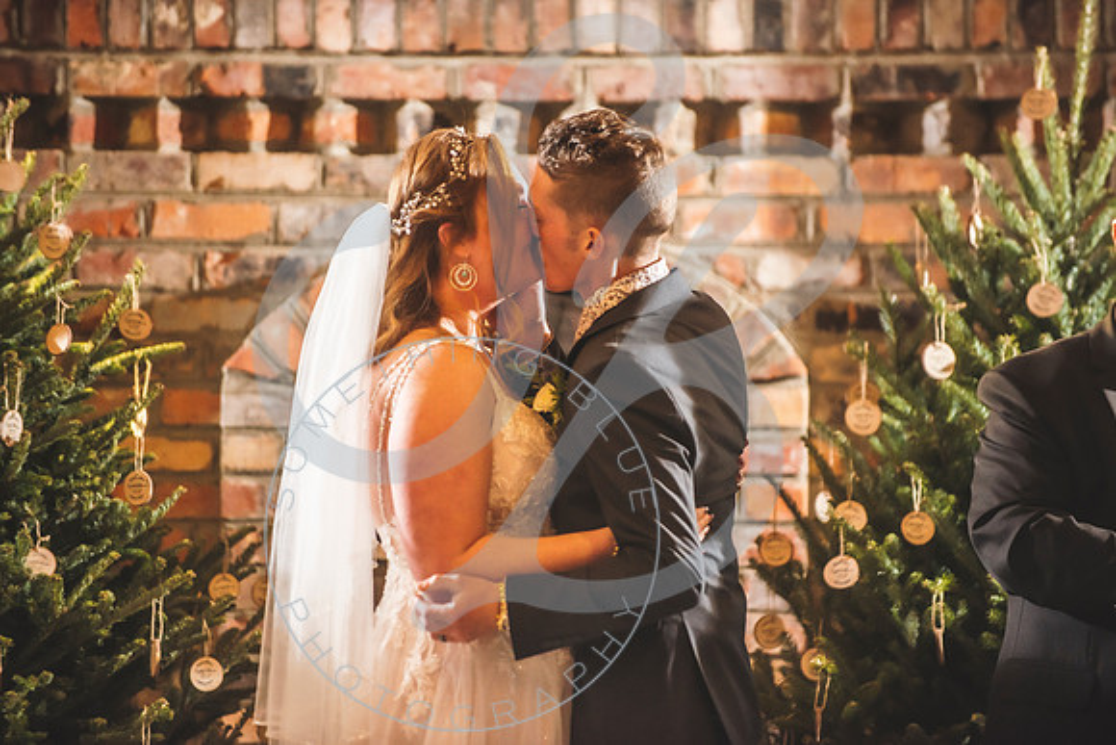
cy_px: 372
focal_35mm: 207
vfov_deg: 6.6
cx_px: 570
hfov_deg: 9.9
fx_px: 6433
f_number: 2.8
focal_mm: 200
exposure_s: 1/200
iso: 1000
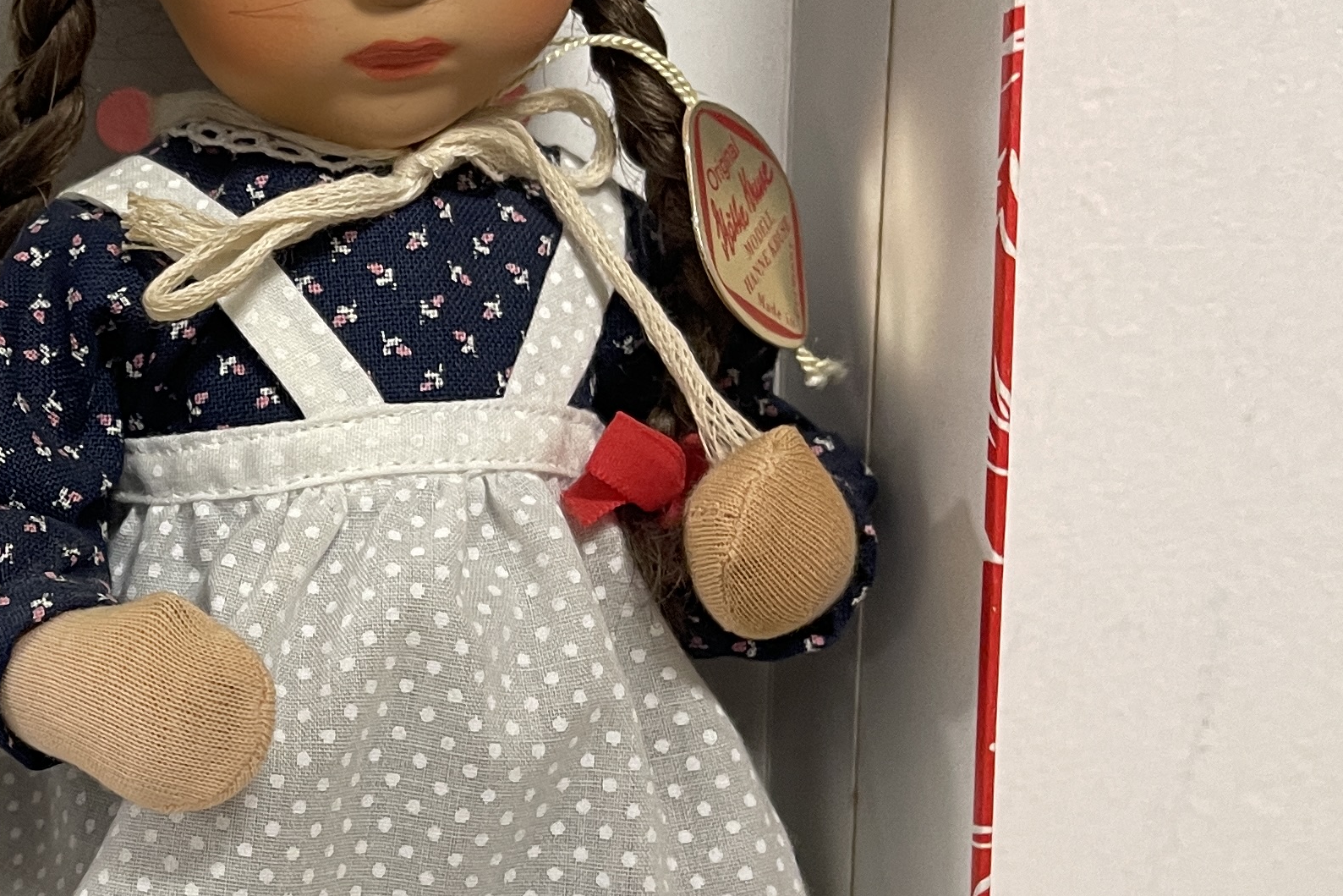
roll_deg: +0.7
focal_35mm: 66
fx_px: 2462
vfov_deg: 20.5
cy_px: 649
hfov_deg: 27.5
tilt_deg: -23.3
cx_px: -189
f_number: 1.6
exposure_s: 1/50
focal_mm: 5.1
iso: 160
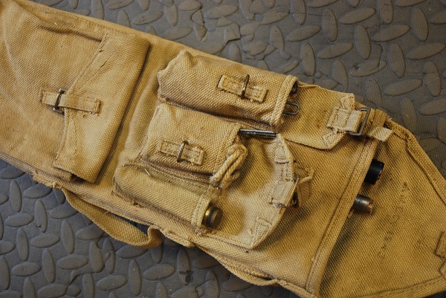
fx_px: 539
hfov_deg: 44.9
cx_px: 223
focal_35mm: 44
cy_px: 149
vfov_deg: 30.9
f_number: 4
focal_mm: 29
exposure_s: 1/30
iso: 400
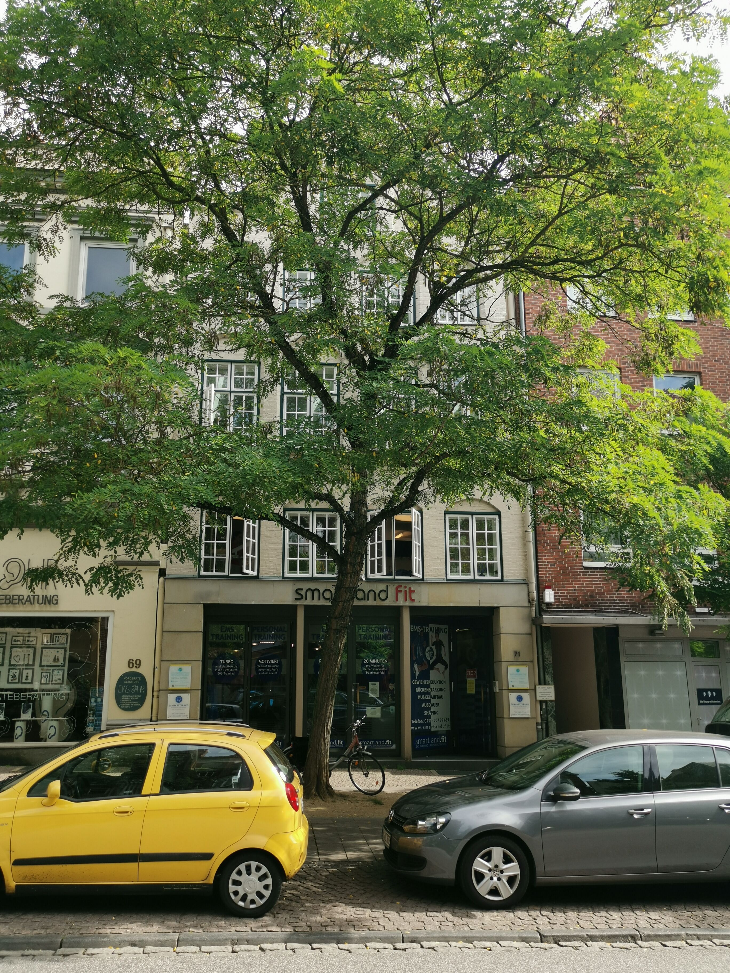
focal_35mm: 30
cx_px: 365
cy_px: 486
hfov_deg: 46.8
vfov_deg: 60.0
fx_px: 844
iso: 50
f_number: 1.8
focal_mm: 5.58
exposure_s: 1/909
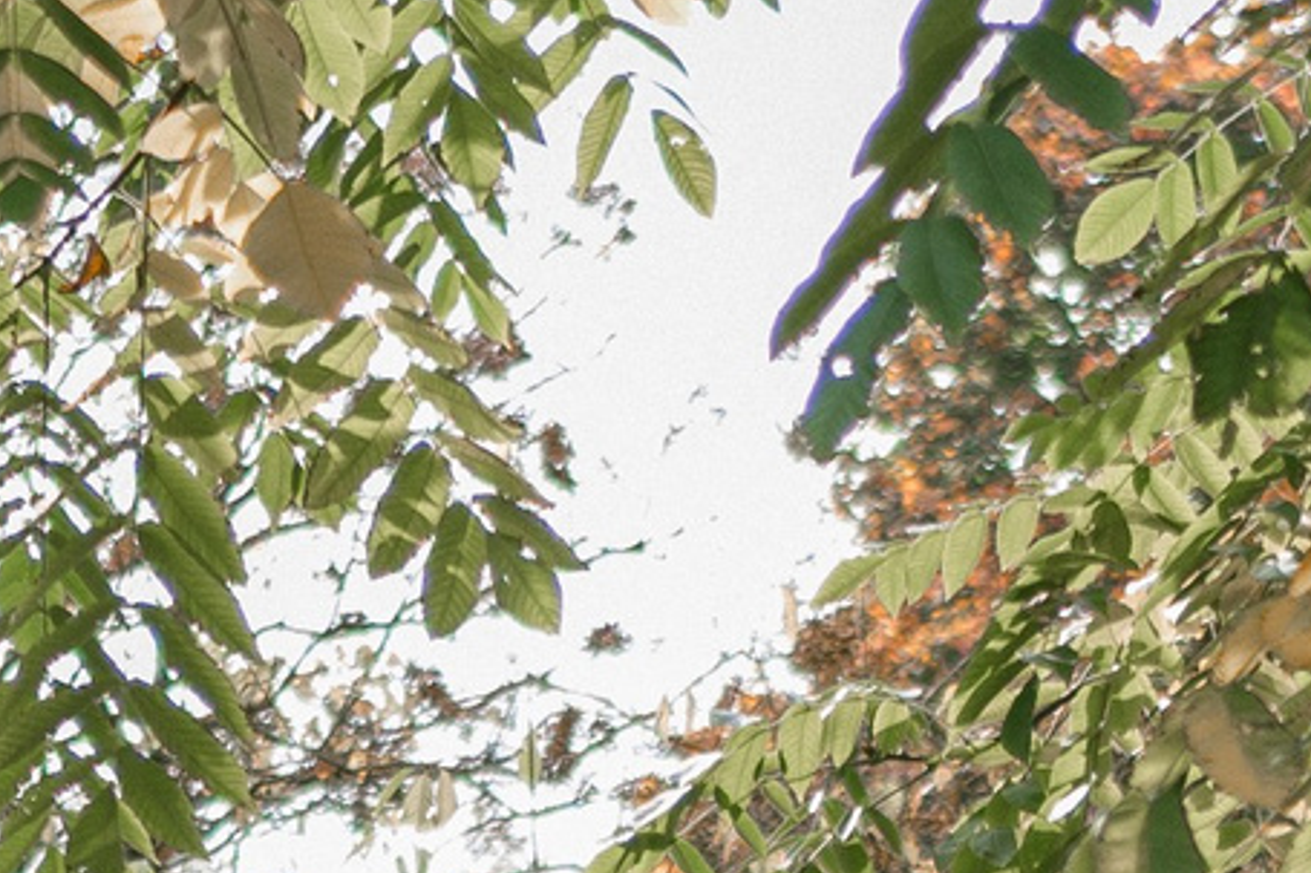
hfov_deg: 10.4
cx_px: 1147
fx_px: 7171
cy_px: 2263
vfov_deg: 6.5
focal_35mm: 197
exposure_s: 1/400
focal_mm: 35
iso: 50
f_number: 1.4
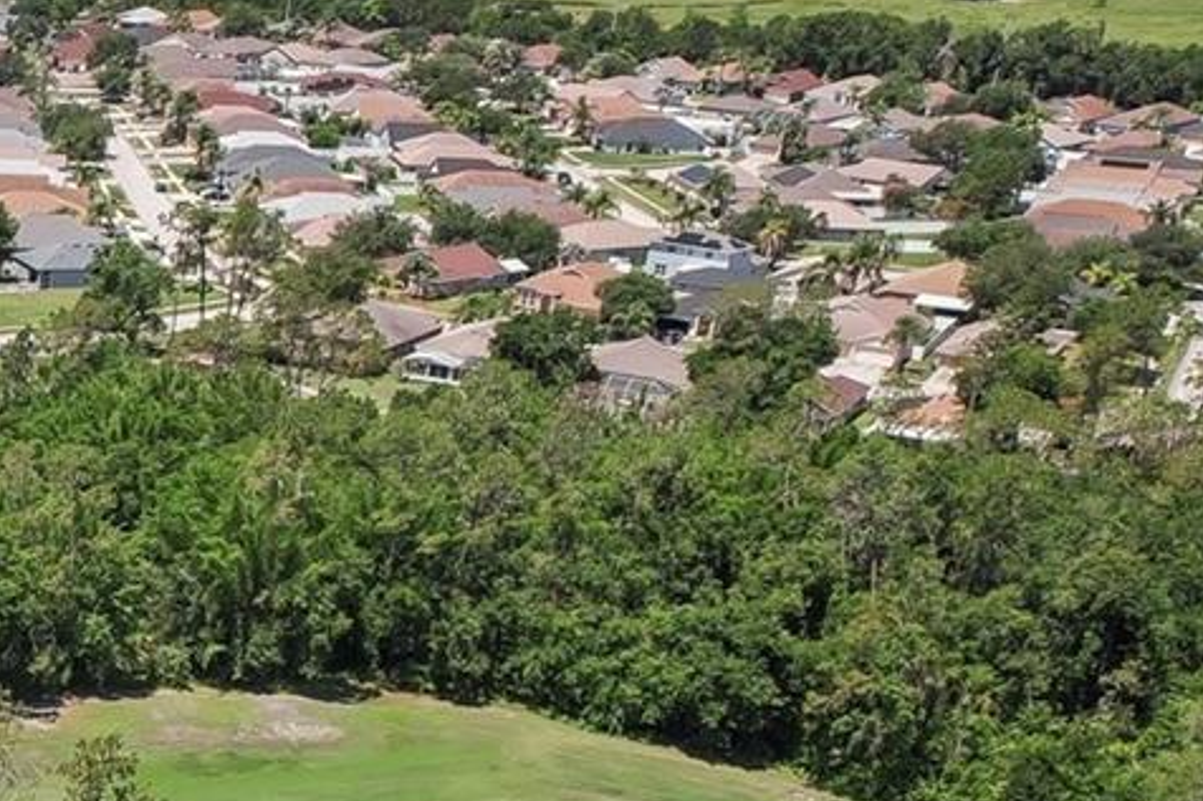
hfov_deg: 22.7
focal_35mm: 74
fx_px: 2472
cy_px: 935
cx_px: -571
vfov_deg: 17.6
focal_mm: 8.4
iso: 120
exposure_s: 1/1500
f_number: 2.8
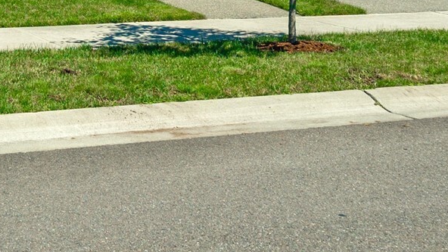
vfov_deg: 15.3
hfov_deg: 27.5
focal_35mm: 72
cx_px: -7
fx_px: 855
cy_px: -142
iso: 80
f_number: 7.1
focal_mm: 24
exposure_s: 1/160
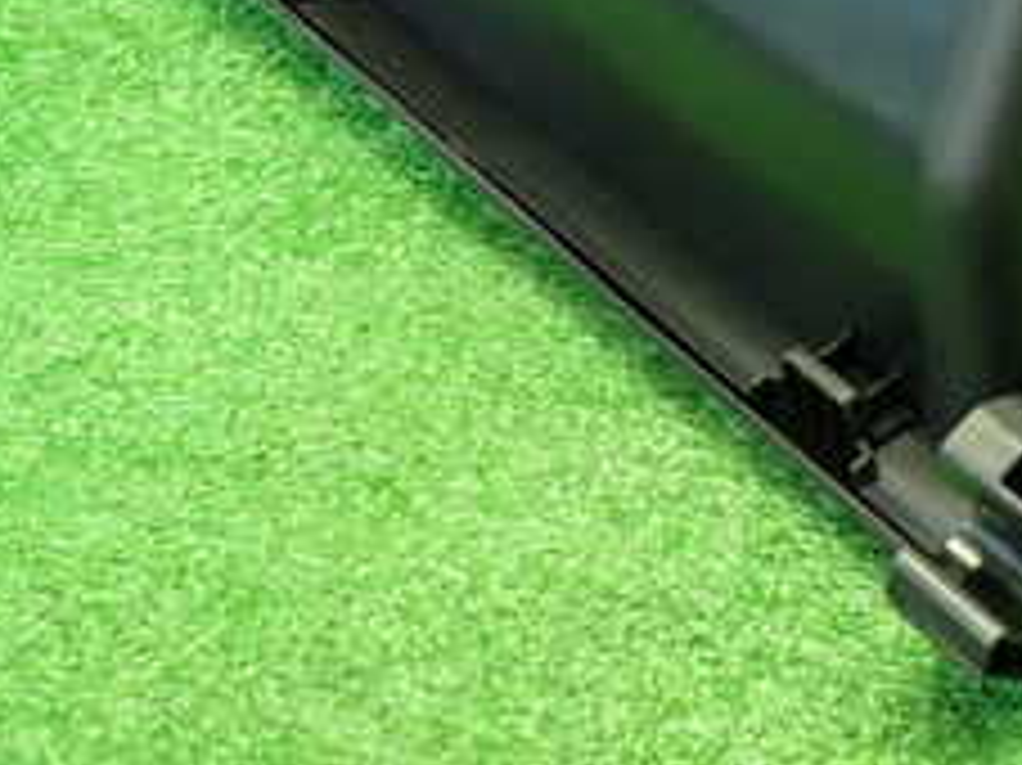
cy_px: -54
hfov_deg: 28.4
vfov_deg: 21.2
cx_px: 891
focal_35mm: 66
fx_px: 1948
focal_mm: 4.5
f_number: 2
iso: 320
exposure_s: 1/30
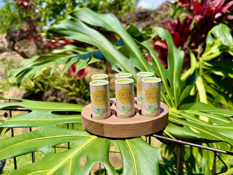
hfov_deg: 71.6
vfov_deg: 56.8
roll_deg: +0.9
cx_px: 116
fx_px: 162
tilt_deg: -12.1
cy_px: 88
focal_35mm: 24
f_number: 1.78
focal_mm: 6.76
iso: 80
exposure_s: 1/4405
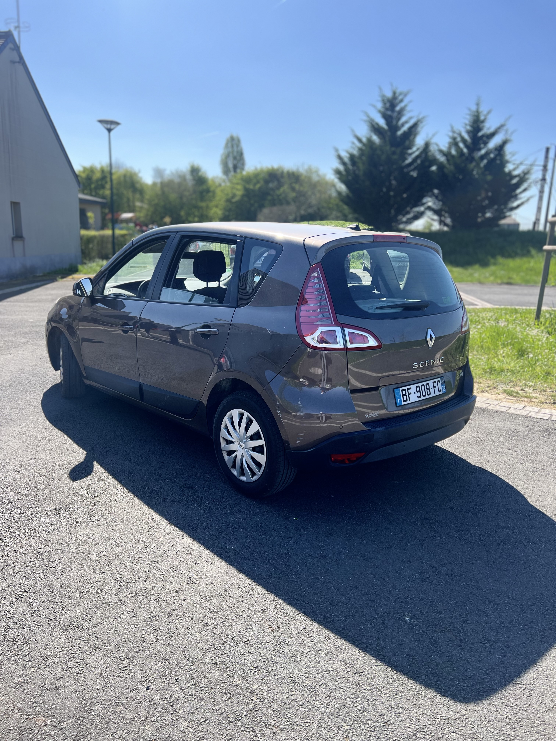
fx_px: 557
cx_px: 278
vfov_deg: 67.3
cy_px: 370
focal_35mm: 26
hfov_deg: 53.1
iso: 50
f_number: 1.5
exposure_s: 1/2299
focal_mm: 5.7
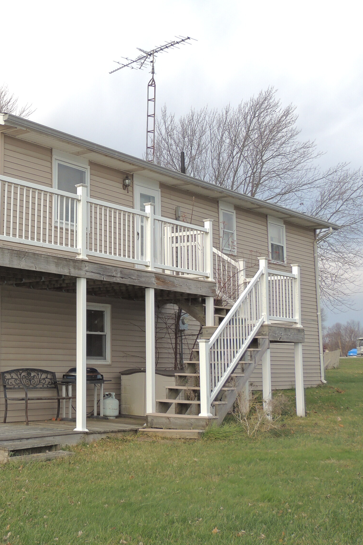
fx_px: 741
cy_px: 272
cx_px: -2
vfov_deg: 40.3
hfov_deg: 26.1
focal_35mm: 49
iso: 100
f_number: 3.3
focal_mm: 6.2
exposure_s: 1/500
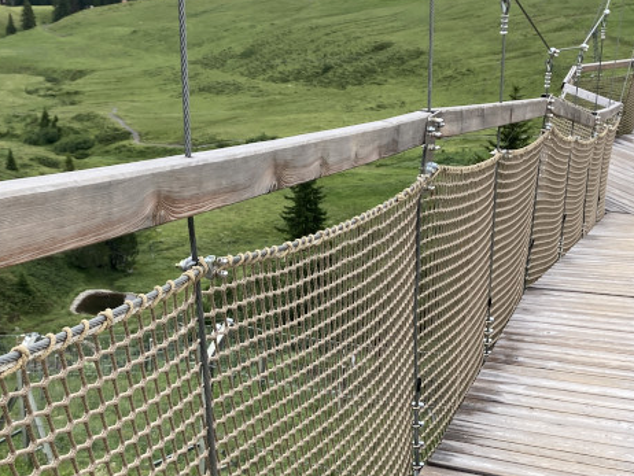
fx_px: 1136
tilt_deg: -21.8
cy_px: 321
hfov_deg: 30.9
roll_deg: -0.9
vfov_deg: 23.6
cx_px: 199
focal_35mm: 62
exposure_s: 1/578
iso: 20
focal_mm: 3.99
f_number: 1.8
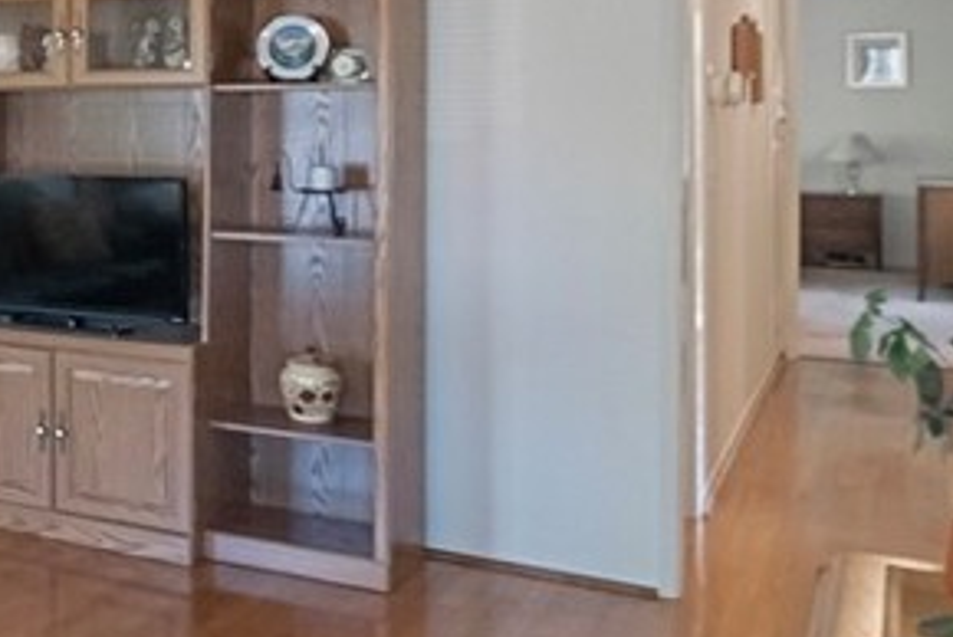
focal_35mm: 53
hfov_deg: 28.1
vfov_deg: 25.0
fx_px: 1404
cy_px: 99
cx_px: -398
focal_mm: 10
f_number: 5.6
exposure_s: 1/40
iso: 800
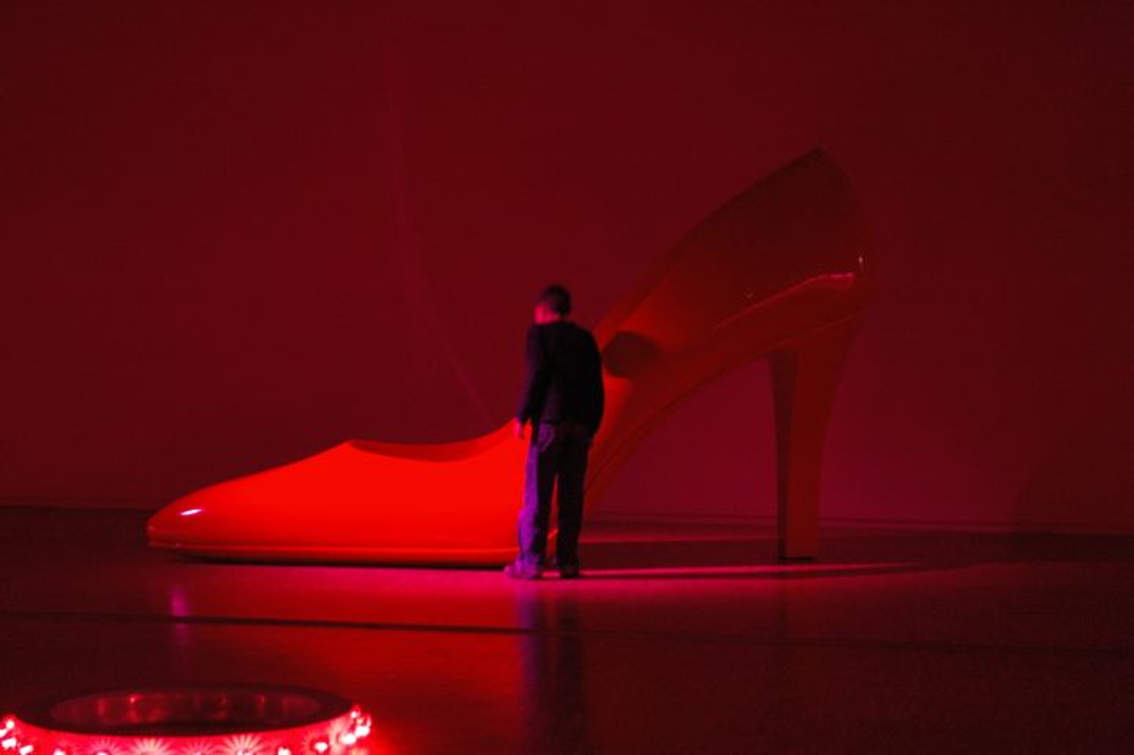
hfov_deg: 24.2
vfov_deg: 16.2
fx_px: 2645
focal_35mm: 84
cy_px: 378
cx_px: 567
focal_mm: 56
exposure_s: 1/20
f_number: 4.5
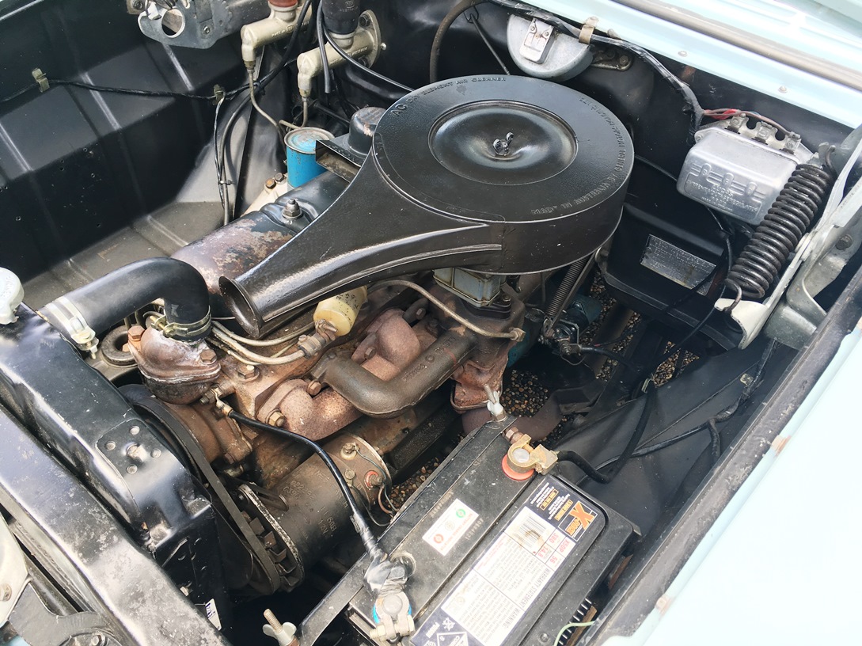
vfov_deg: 48.2
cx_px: 431
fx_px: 722
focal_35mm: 29
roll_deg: -6.3
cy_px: 323
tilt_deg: -44.9
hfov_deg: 61.7
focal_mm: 4.15
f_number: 2.2
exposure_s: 1/100
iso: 25
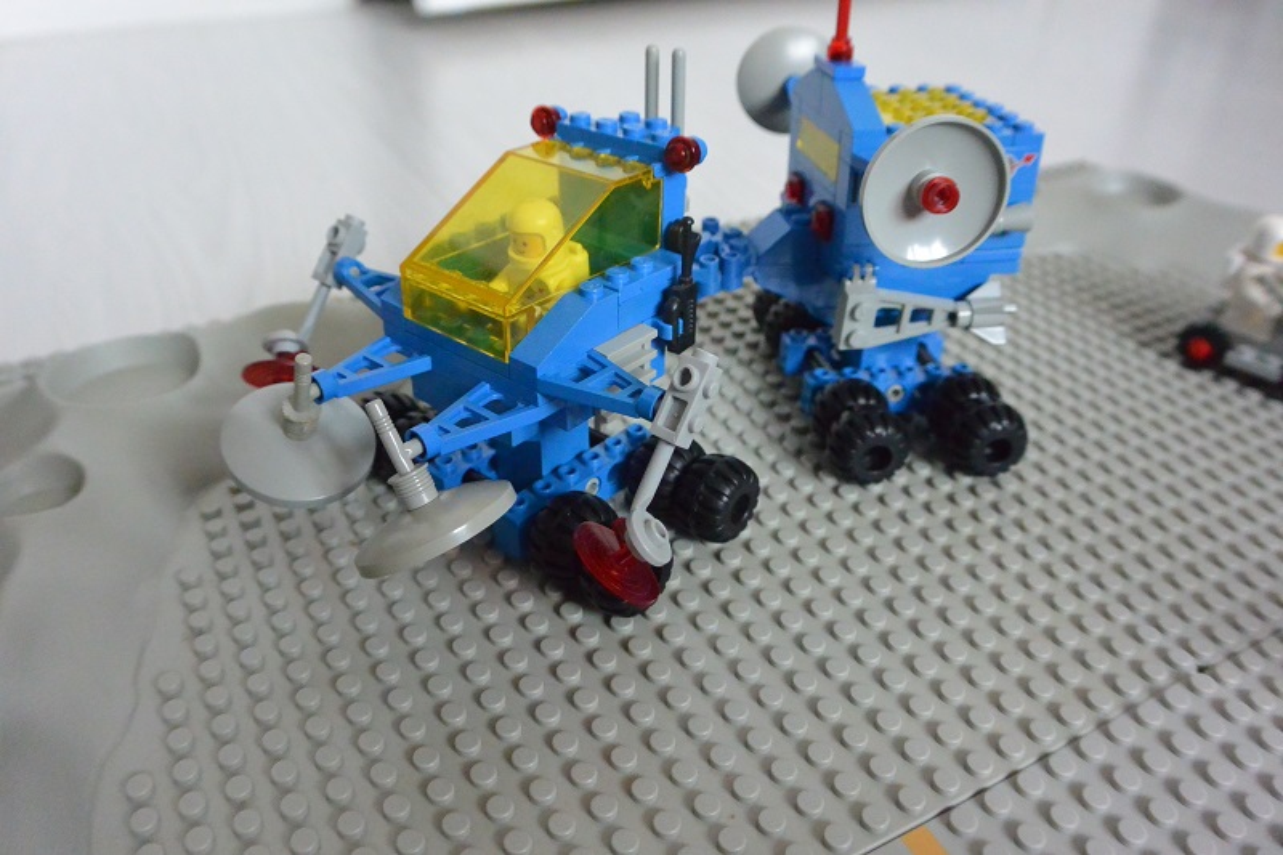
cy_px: 428
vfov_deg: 44.9
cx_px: 642
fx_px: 1033
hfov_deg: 63.7
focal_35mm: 29
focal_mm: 11
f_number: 3.5
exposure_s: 1/125
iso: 2200
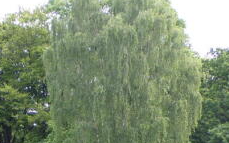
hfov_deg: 20.7
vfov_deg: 12.6
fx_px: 624
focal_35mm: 100
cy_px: 190
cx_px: 70
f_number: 3.3
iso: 80
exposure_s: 1/200
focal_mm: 6.6
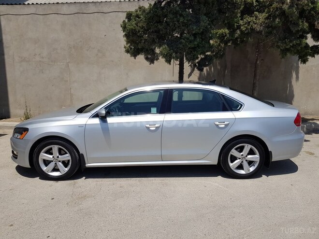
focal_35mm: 26
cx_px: 160
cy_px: 120
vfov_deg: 53.1
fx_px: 240
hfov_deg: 67.3
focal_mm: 4.3
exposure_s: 1/3104
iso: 40
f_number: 1.7
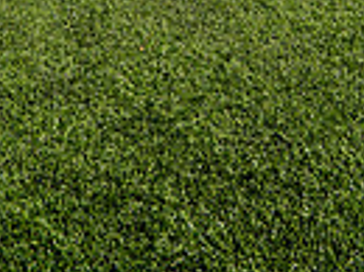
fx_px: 840
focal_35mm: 80
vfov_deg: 14.2
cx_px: 202
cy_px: -328
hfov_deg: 24.4
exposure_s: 1/250
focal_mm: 24
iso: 100
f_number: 8
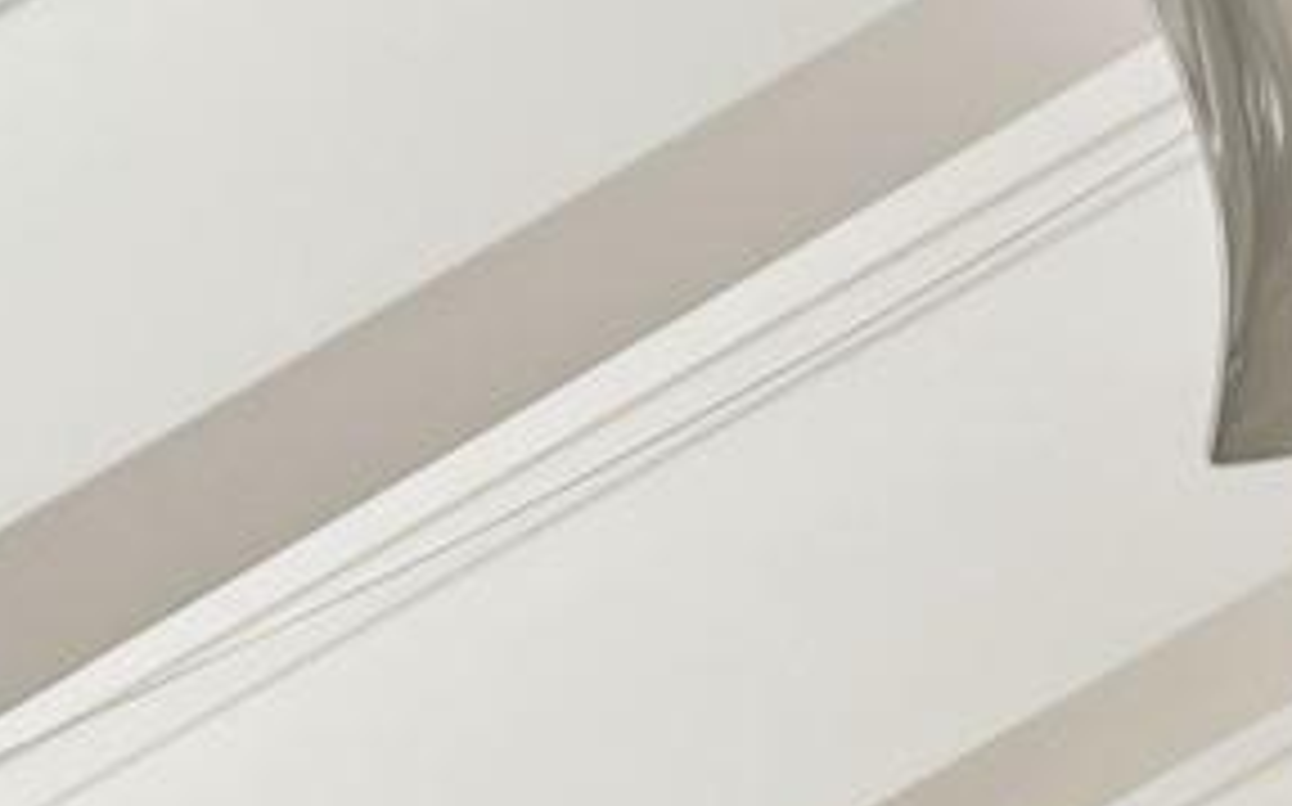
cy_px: 617
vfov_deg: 4.6
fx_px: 9994
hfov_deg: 7.3
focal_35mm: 284
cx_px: 1895
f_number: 8
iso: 250
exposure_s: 1/100
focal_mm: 27
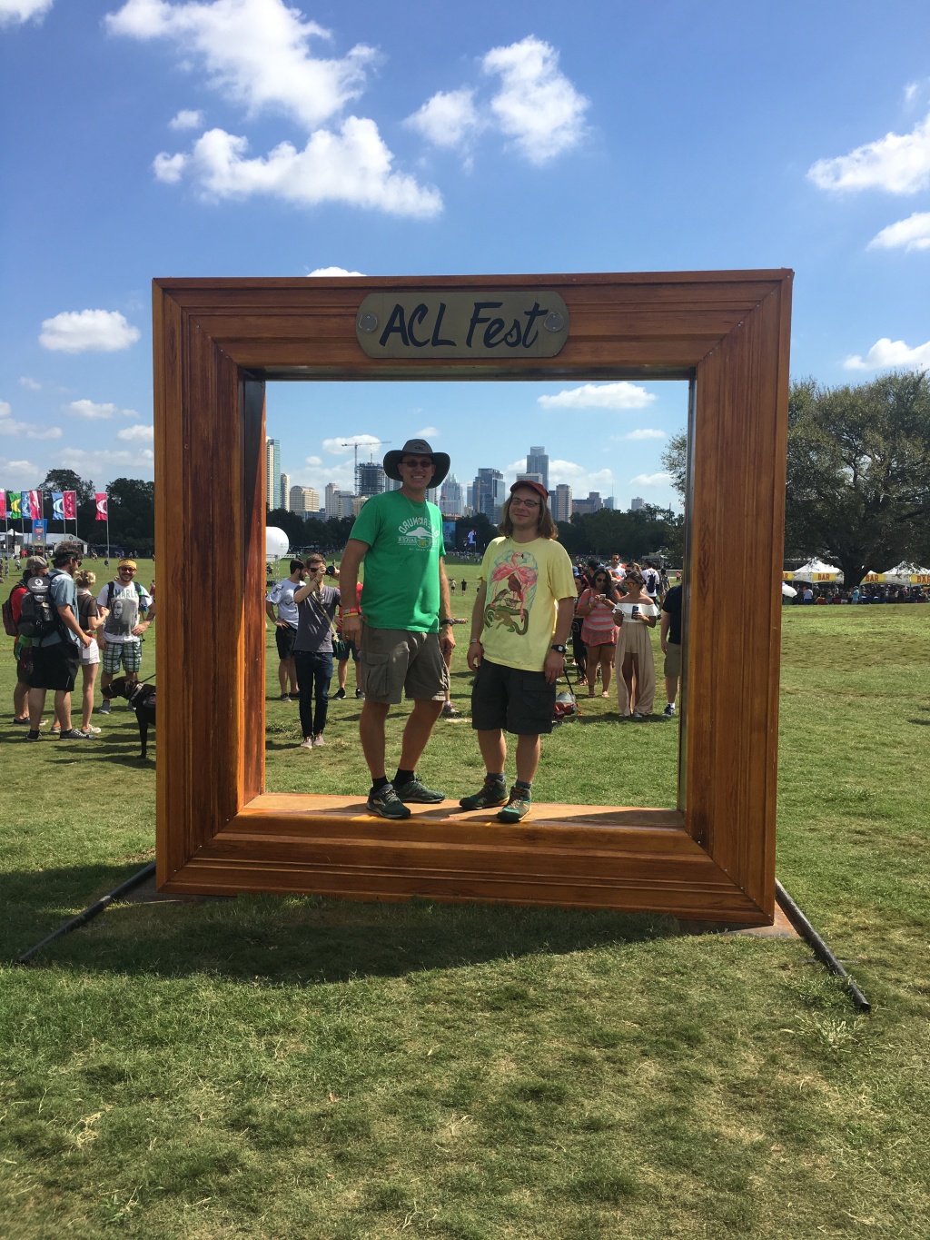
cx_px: 465
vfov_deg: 61.7
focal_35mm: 29
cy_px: 620
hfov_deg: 48.2
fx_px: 1039
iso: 25
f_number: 2.2
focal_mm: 4.15
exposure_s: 1/1789
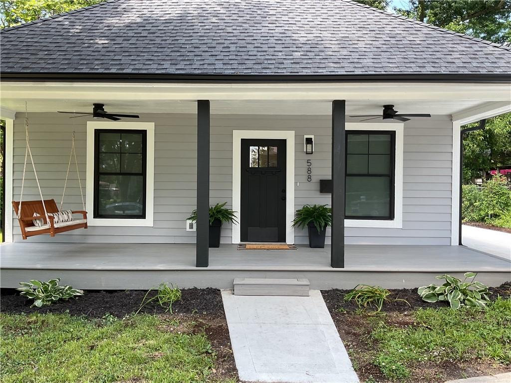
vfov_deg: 48.2
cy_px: 192
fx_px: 428
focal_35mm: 29
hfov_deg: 61.7
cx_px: 256
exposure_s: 1/120
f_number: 1.8
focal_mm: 3
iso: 20
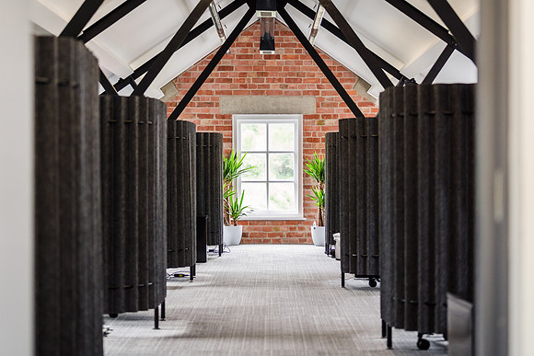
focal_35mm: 71
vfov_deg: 19.1
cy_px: 178
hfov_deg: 28.3
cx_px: 268
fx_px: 1059
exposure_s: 1/400
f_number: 2.8
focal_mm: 70
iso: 1600
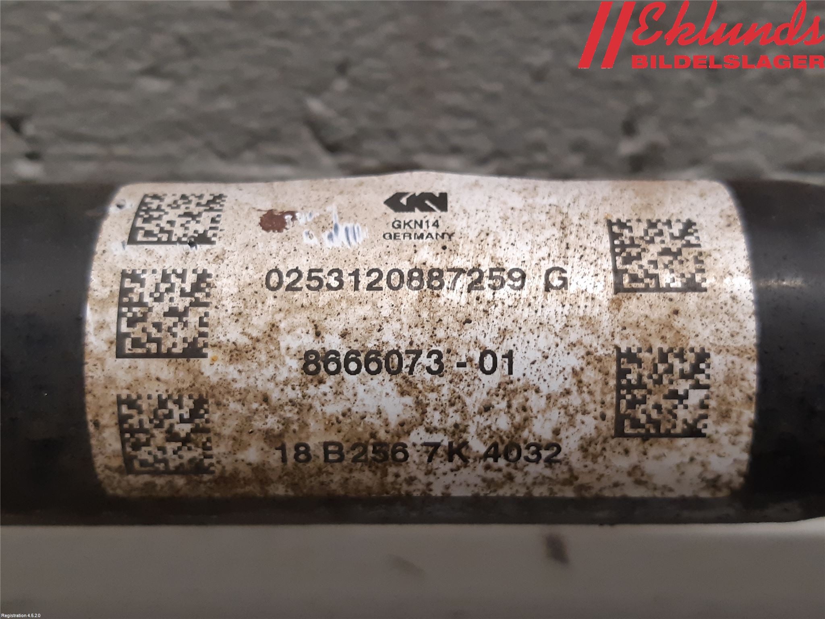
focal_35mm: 26
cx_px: 412
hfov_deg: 67.3
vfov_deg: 53.1
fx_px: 620
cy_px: 310
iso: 160
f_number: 1.7
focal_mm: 3.93
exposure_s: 1/50
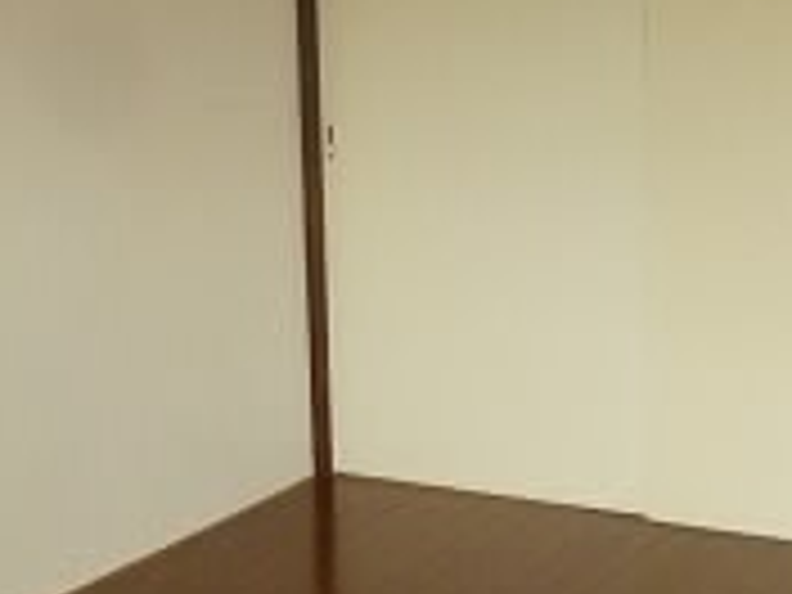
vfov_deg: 18.0
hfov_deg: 23.8
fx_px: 1876
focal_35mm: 82
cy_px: 338
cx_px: 364
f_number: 2.5
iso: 400
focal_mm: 4.3
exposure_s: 1/25
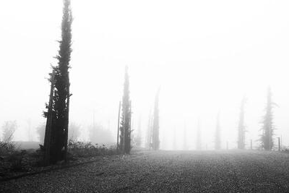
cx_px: 203
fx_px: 361
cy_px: 67
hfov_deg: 42.7
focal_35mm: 45
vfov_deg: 29.7
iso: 125
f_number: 16
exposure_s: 1/100
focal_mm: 30
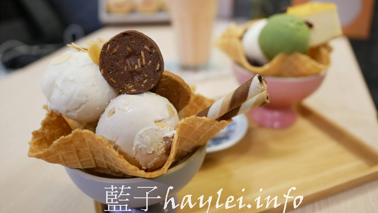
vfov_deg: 35.4
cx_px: 190
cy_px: 79
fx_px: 331
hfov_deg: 59.5
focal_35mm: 33
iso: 800
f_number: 1.7
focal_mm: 15
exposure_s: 1/60
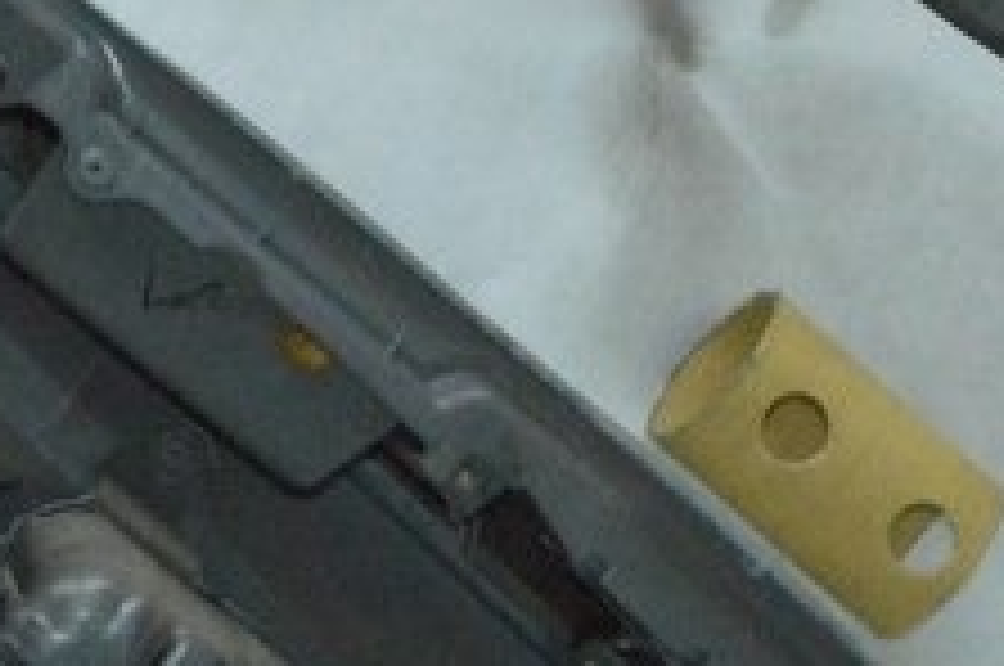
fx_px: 3453
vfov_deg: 10.8
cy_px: -133
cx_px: 23
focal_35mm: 124
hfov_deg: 16.2
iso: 5600
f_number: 16
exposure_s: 1/125
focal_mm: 18
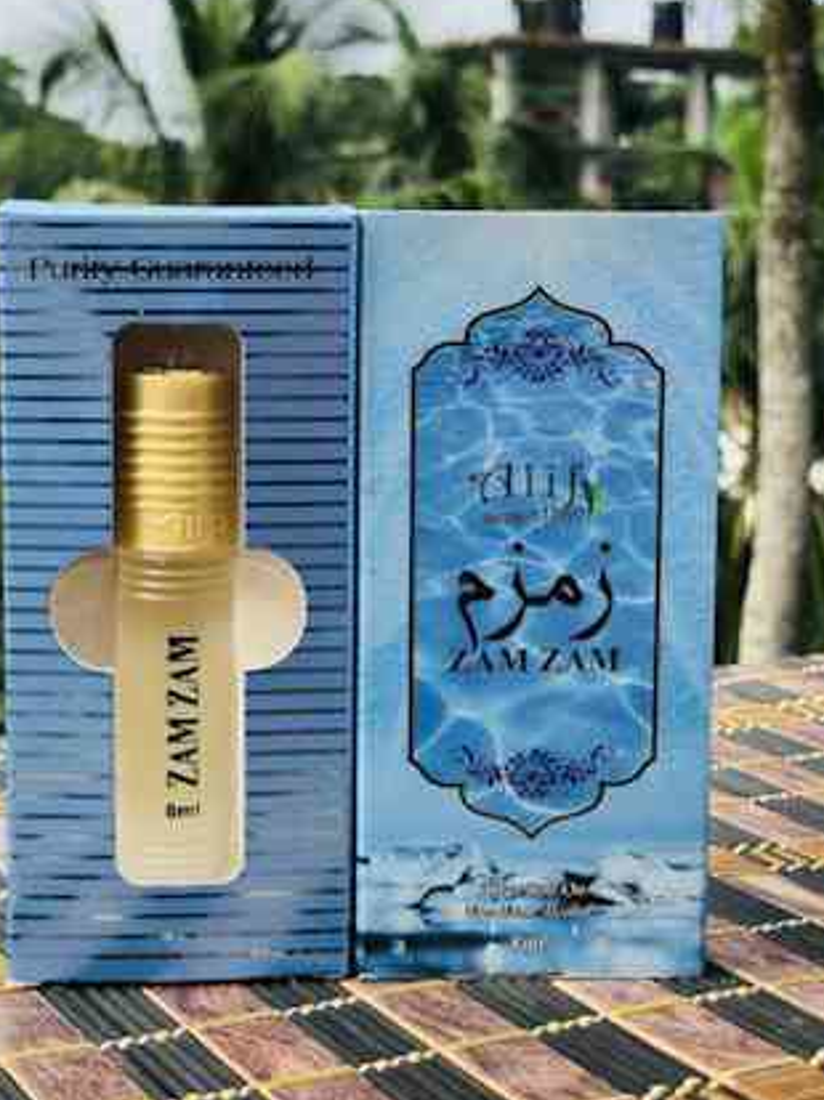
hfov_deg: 21.9
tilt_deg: -5.7
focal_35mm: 67
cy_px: 502
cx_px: 377
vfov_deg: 29.0
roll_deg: -0.3
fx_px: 2129
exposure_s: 1/484
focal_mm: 6
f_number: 2.4
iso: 16
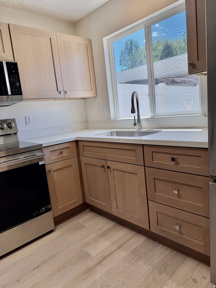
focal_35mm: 24
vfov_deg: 71.6
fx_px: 200
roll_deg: +6.1
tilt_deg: -8.4
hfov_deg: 56.8
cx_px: 108
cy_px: 144
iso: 100
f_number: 1.78
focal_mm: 6.76
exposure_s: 1/742
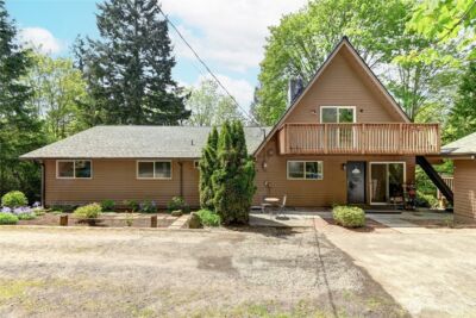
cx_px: 238
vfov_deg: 77.4
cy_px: 159
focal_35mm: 15
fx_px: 198
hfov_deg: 100.4
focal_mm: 10
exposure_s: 1/60
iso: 640
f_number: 11
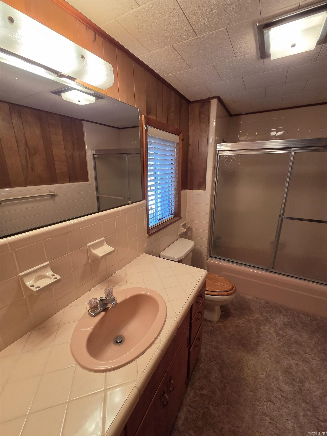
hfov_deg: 89.9
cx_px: 164
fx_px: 164
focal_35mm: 13
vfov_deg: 106.2
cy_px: 218
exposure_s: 1/120
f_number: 2.2
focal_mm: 2.2
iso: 200
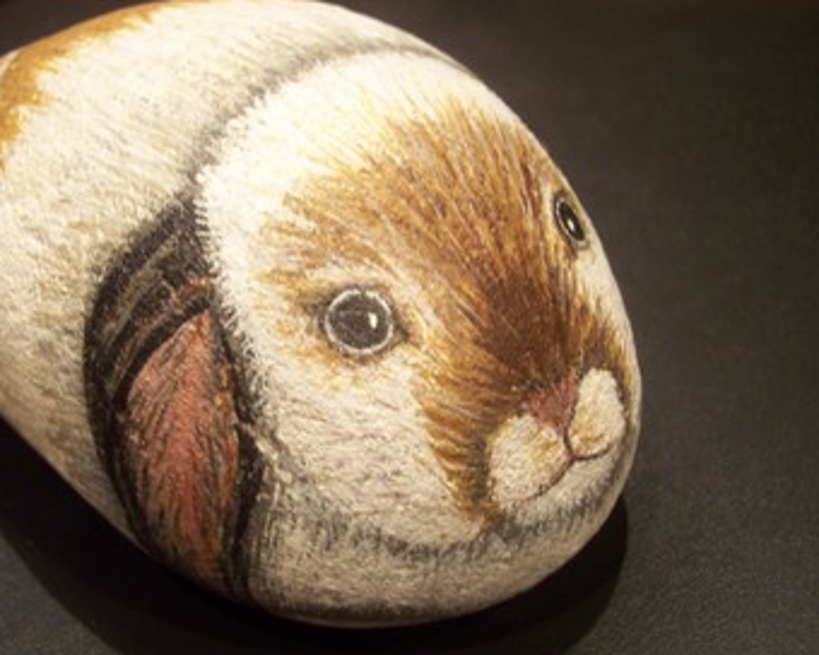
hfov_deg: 38.6
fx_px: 1163
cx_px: 316
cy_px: 356
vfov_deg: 31.4
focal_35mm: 48
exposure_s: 1/10
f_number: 2.8
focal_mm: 8
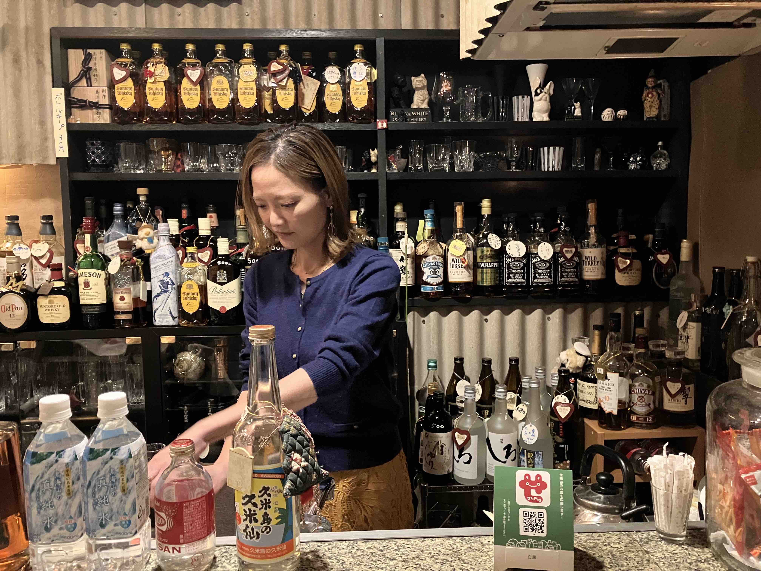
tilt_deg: -5.2
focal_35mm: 28
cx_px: 380
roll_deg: -0.2
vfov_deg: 49.7
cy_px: 286
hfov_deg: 63.4
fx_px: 616
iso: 640
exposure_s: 1/20
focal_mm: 3.99
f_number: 1.8
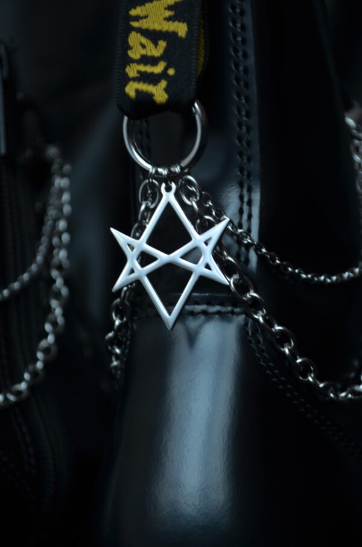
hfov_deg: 16.5
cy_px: 274
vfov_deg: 24.7
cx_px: 181
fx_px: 1250
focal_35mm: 82
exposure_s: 1/20
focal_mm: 55
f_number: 5.6
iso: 500
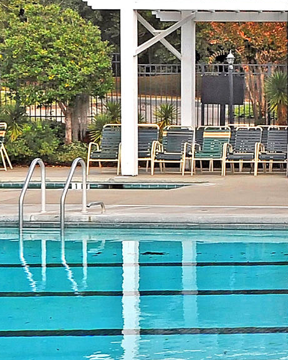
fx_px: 1556
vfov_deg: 13.2
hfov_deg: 9.3
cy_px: 150
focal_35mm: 146
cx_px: 711
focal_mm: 20
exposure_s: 1/400
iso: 200
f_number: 10
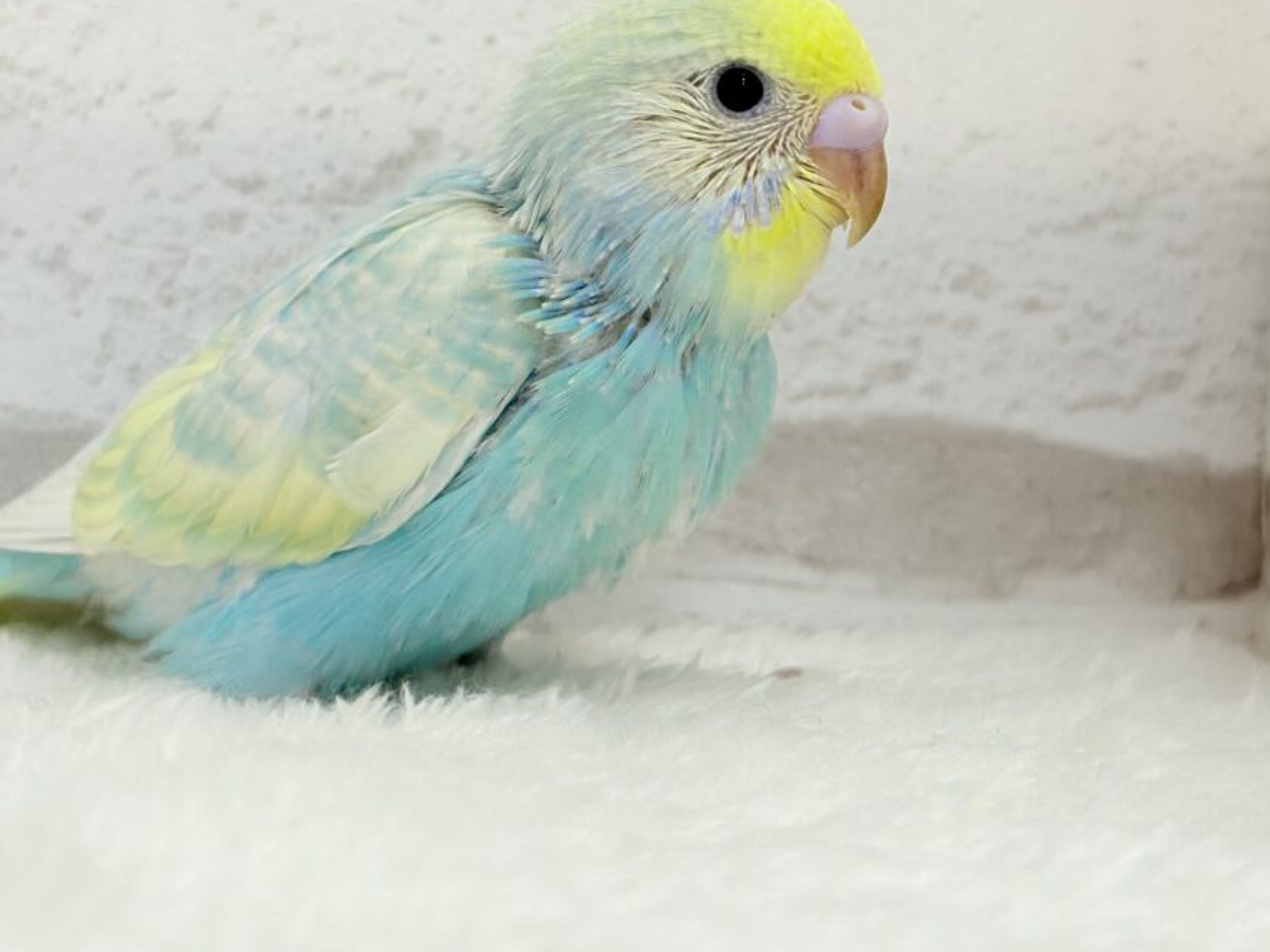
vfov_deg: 19.8
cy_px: 321
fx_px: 2715
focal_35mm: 74
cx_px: 556
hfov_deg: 26.3
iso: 64
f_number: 1.6
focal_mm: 5.96
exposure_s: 1/100
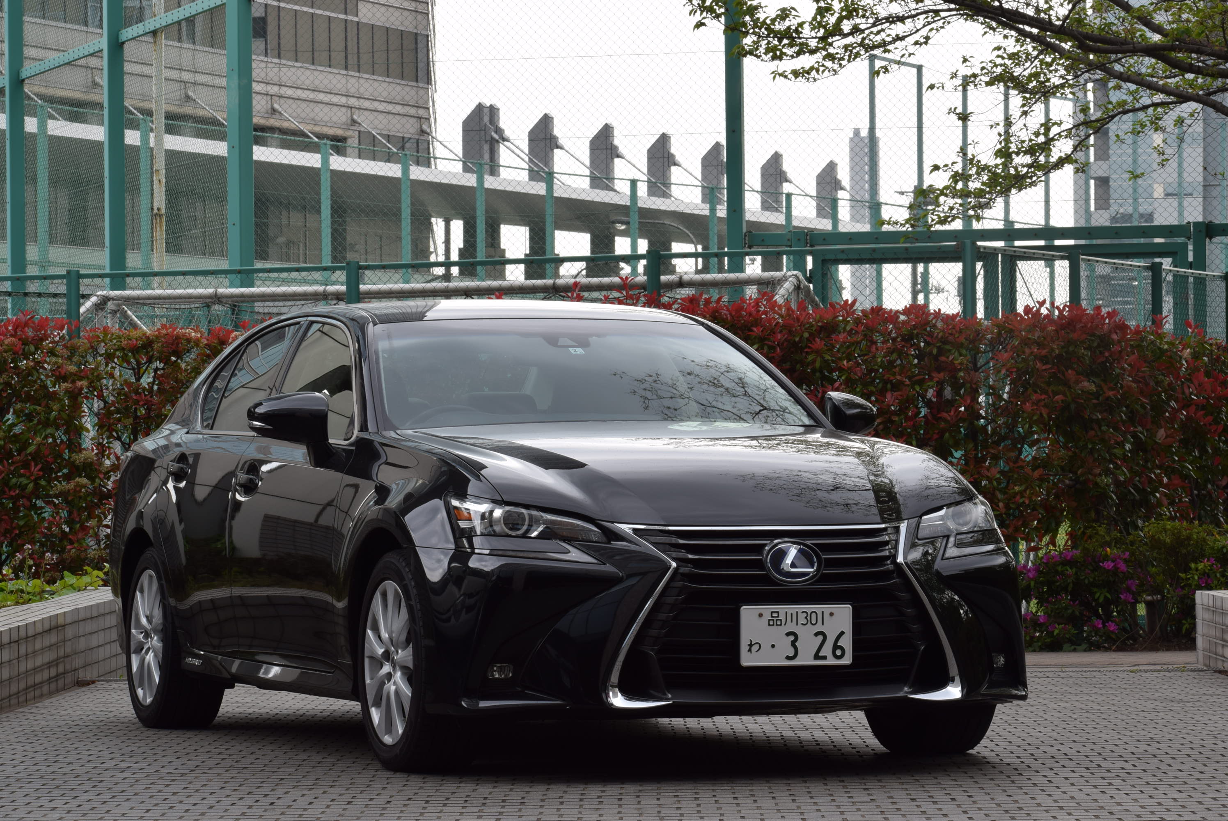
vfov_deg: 10.8
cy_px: 410
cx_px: 614
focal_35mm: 128
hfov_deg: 16.1
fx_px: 4352
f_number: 18
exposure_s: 1/25
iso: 100
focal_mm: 85
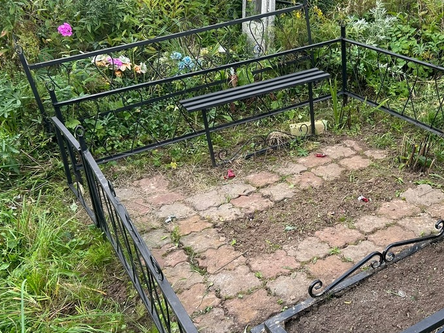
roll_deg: +6.4
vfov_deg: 36.8
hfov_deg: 46.4
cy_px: 155
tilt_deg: -24.5
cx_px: 324
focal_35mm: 39
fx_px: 500
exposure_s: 1/374
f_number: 1.5
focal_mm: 5.7
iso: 50
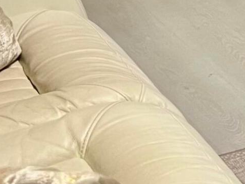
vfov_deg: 9.4
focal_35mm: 156
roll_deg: +1.1
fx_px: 1104
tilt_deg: -16.0
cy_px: -16
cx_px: 528
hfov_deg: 11.2
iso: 100
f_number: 1.5
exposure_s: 1/60
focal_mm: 5.7
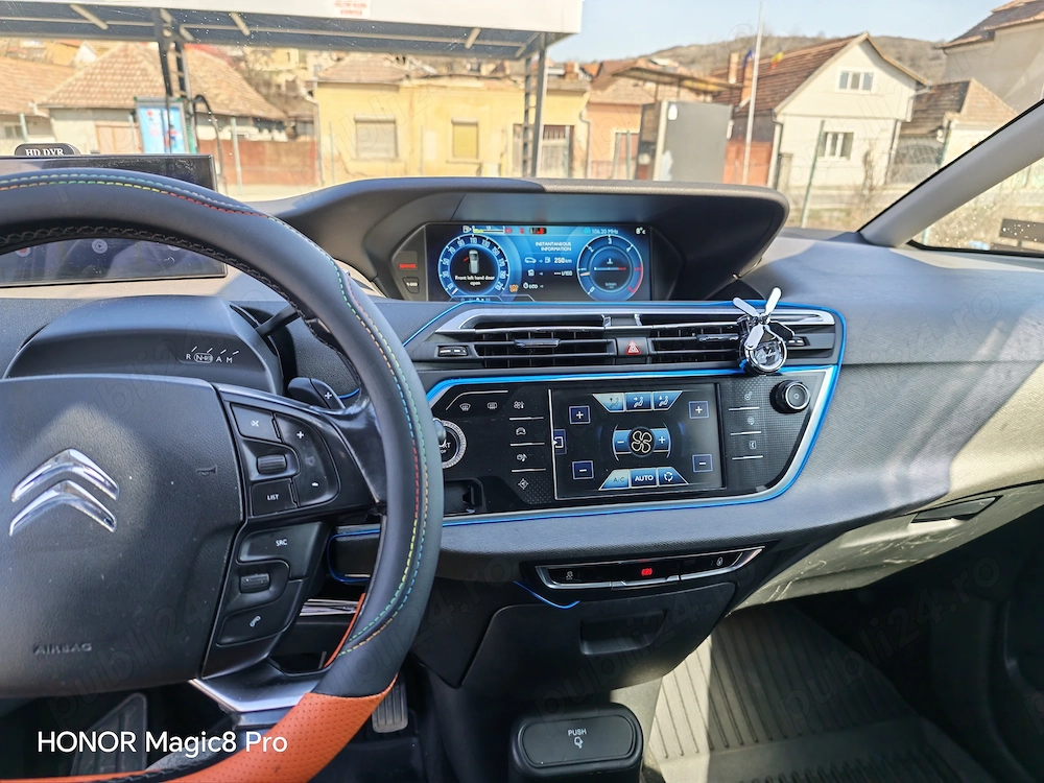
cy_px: 392
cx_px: 522
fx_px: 694
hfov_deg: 73.9
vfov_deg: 58.9
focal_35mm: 23
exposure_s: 1/100
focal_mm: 6.55
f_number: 1.6
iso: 50
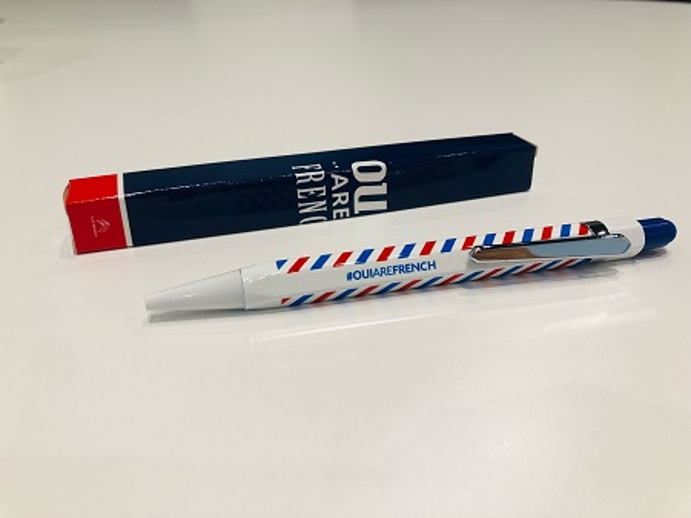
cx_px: 346
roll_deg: +0.0
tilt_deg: -30.0
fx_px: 559
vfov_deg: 49.7
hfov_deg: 63.5
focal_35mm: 28
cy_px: 259
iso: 25
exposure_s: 1/63
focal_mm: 3.99
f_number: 1.8
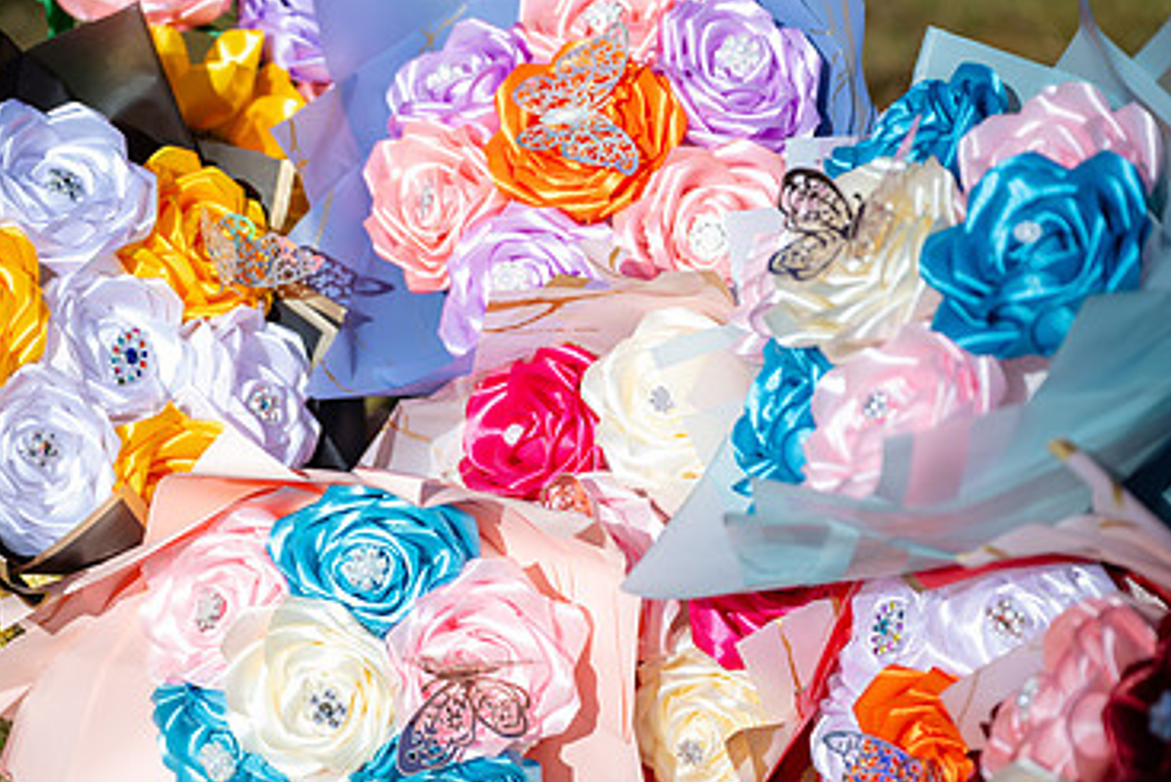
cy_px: 382
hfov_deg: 19.1
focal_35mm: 107
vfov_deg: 12.8
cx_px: 494
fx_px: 3482
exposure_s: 1/2500
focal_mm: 64
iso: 100
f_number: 2.8
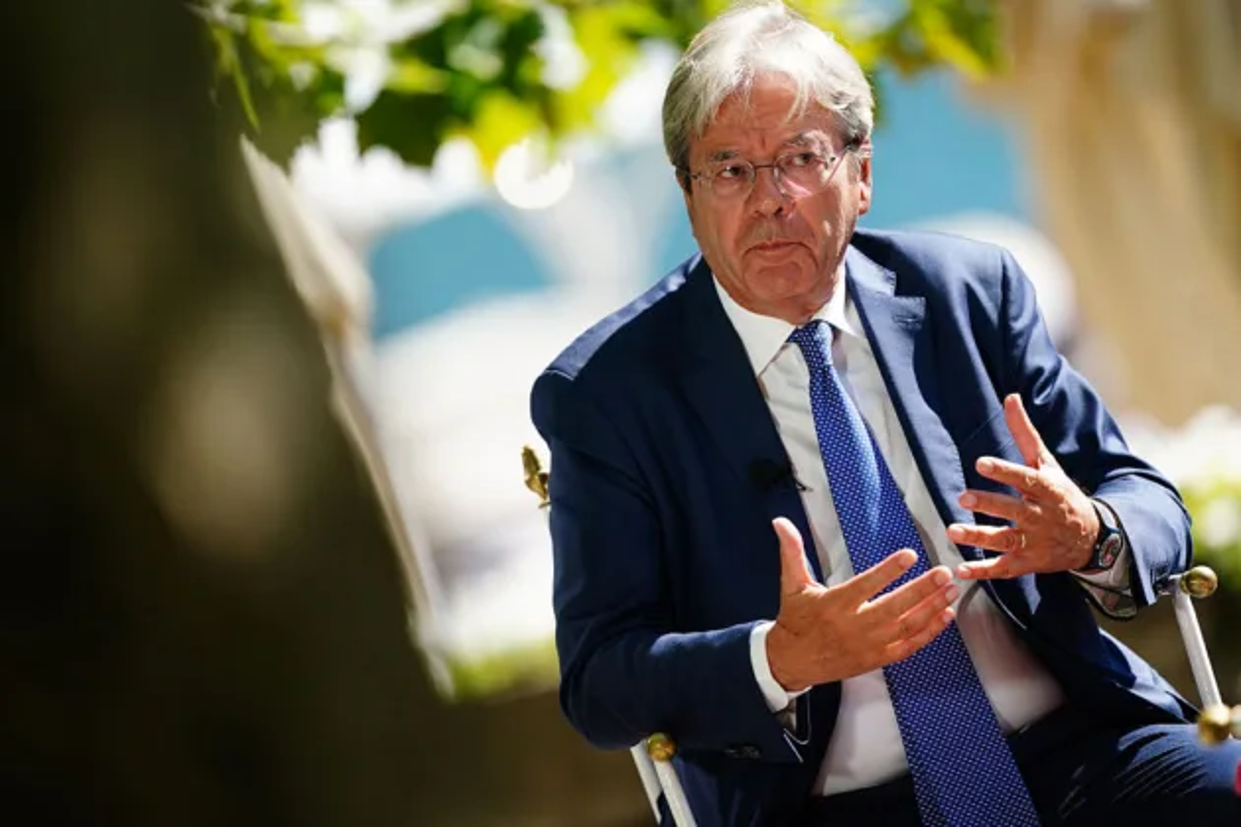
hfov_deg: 6.9
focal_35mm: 300
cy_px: 414
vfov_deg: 4.6
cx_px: 620
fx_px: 10341
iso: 500
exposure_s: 1/3200
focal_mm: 300
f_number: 2.8
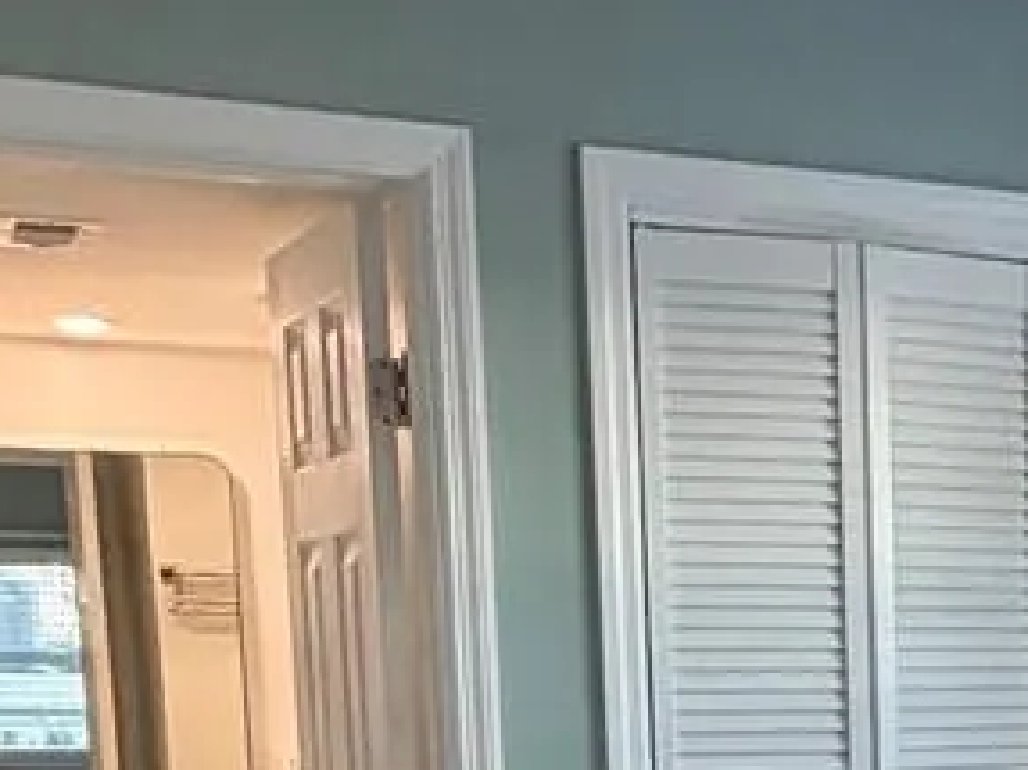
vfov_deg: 17.7
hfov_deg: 22.5
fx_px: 2315
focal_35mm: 78
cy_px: 988
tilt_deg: -8.8
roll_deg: +0.1
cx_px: 1315
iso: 250
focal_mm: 2.22
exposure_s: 1/120
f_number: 2.2
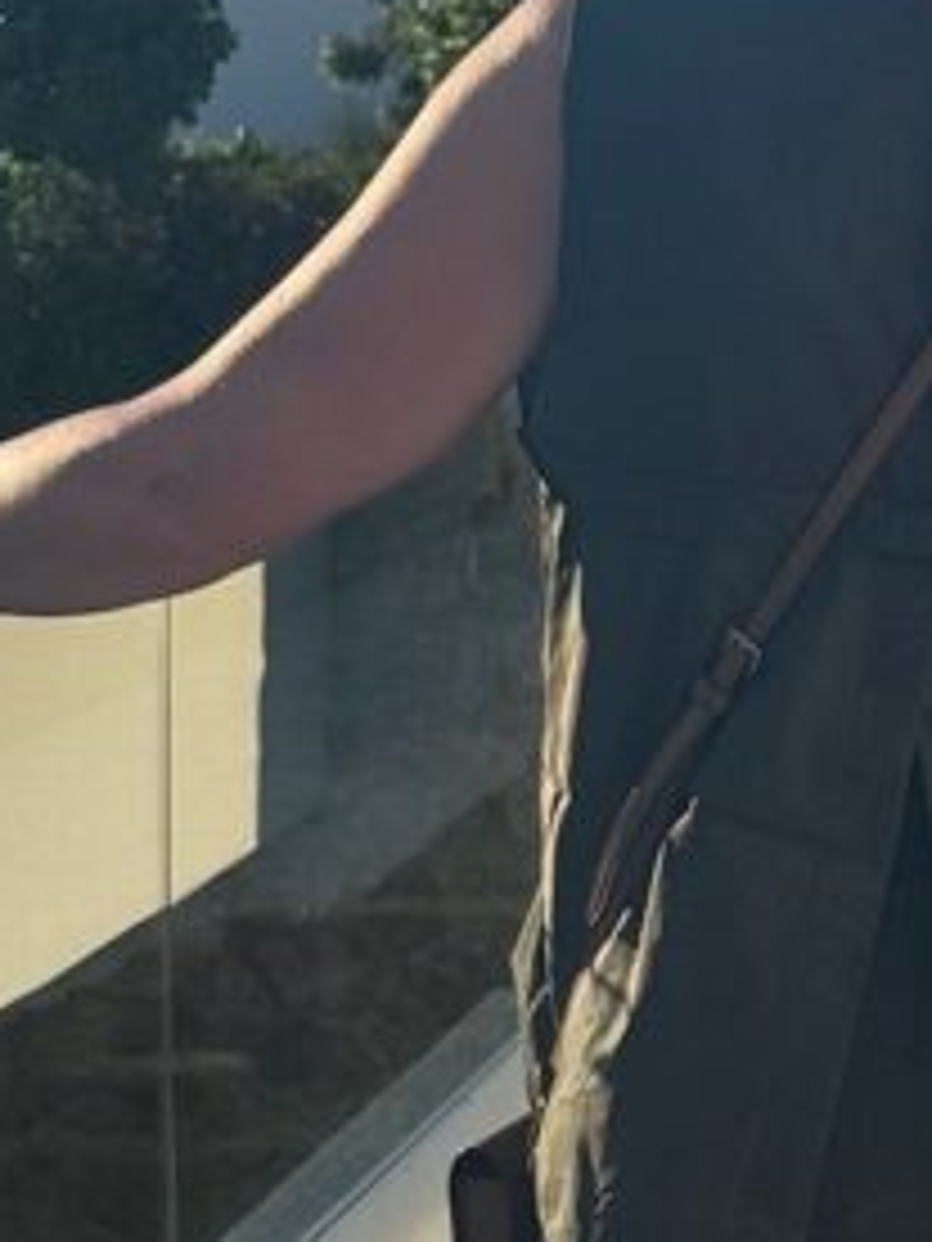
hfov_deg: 8.3
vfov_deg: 11.0
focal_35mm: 178
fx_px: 6390
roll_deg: -1.6
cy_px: 1184
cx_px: 1058
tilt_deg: -10.0
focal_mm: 6.76
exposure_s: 1/3425
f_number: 1.78
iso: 64
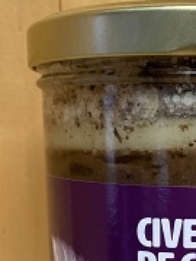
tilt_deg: -12.9
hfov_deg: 18.7
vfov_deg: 24.3
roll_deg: -1.2
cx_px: 193
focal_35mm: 77
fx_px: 581
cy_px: 253
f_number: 1.8
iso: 100
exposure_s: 1/50
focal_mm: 4.25
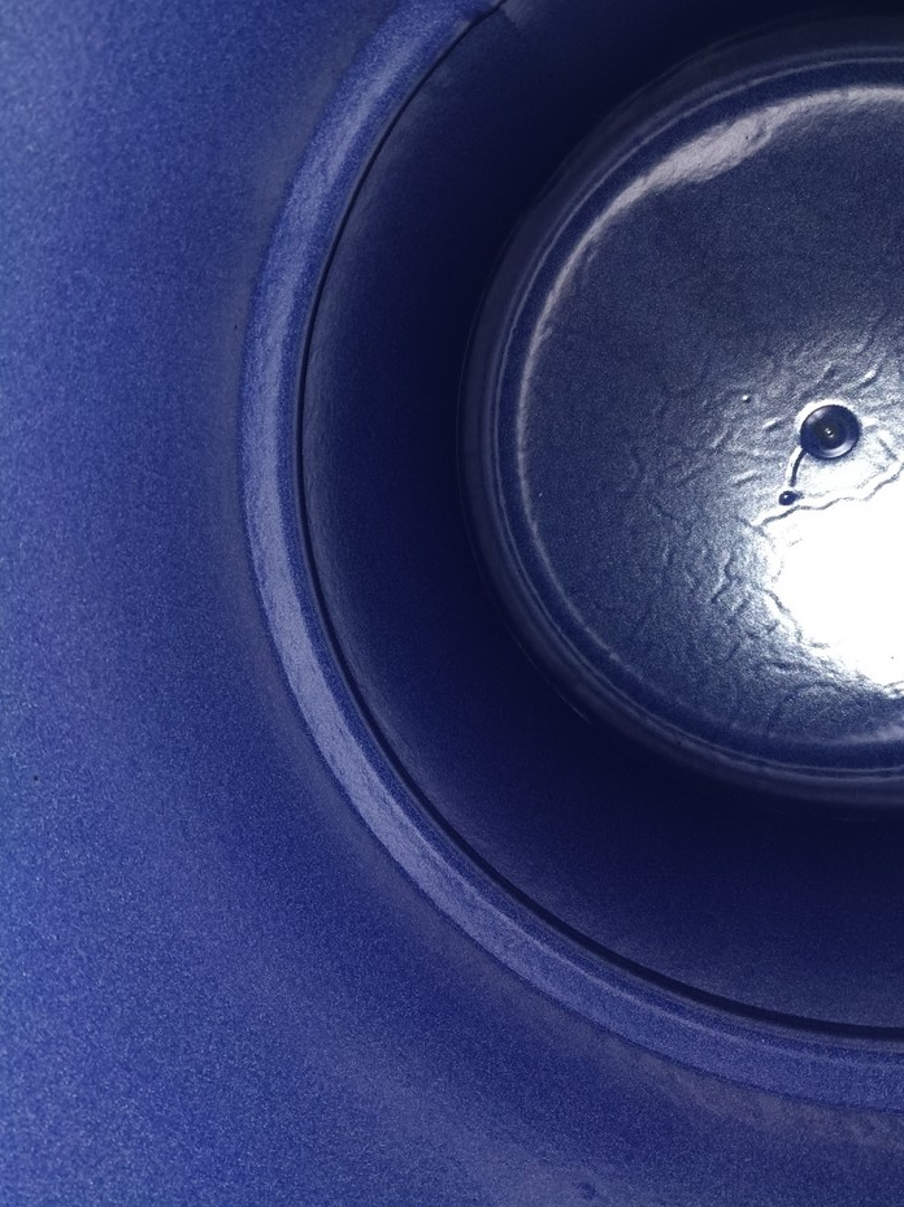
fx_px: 976
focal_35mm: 28
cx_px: 471
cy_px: 586
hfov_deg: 49.7
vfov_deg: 63.5
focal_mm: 4.81
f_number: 1.8
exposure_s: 1/33.3
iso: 100
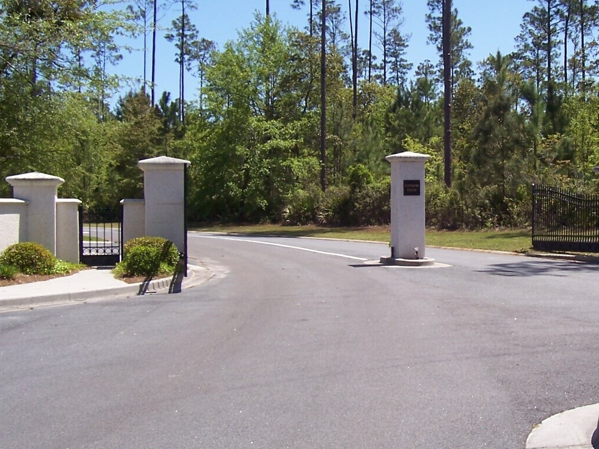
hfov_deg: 34.4
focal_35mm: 55
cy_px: 233
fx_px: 952
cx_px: 431
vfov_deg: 26.6
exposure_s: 1/350
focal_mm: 5.6
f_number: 5.6
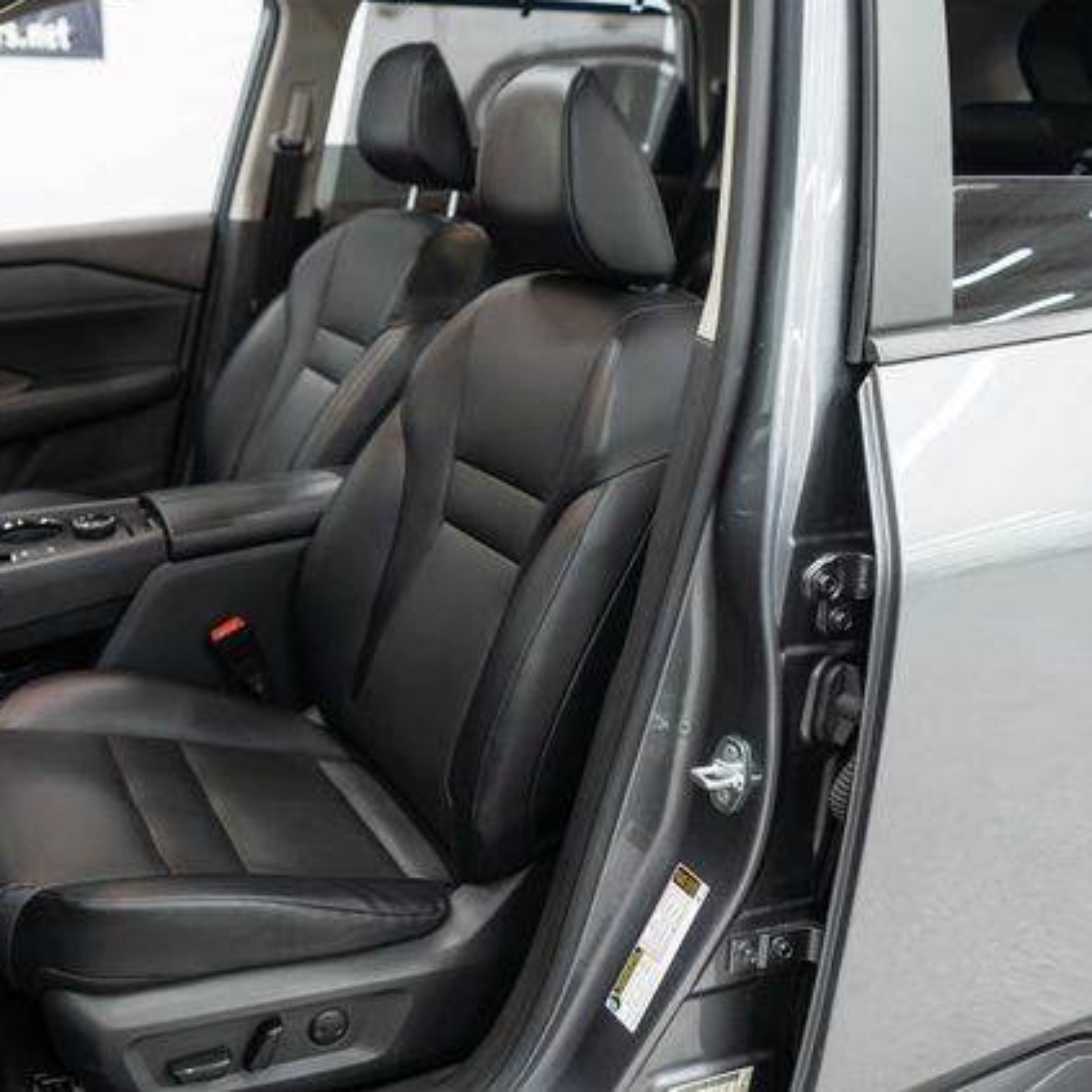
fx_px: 1285
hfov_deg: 45.1
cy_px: 543
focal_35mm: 36
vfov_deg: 46.0
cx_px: 333
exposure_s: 1/40
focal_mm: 28
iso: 640
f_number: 3.2
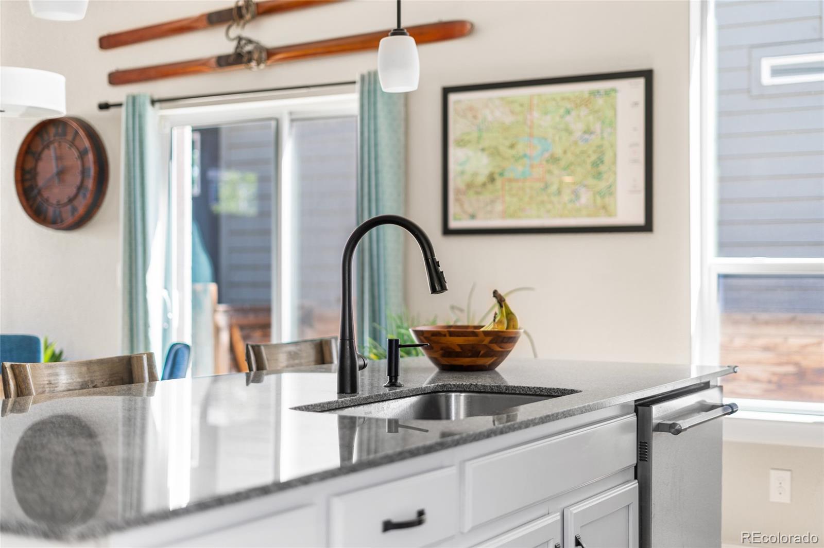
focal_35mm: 50
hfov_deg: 39.6
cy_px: 274
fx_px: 1144
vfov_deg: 27.0
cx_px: 412
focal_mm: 50
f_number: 1.8
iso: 125
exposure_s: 1/40
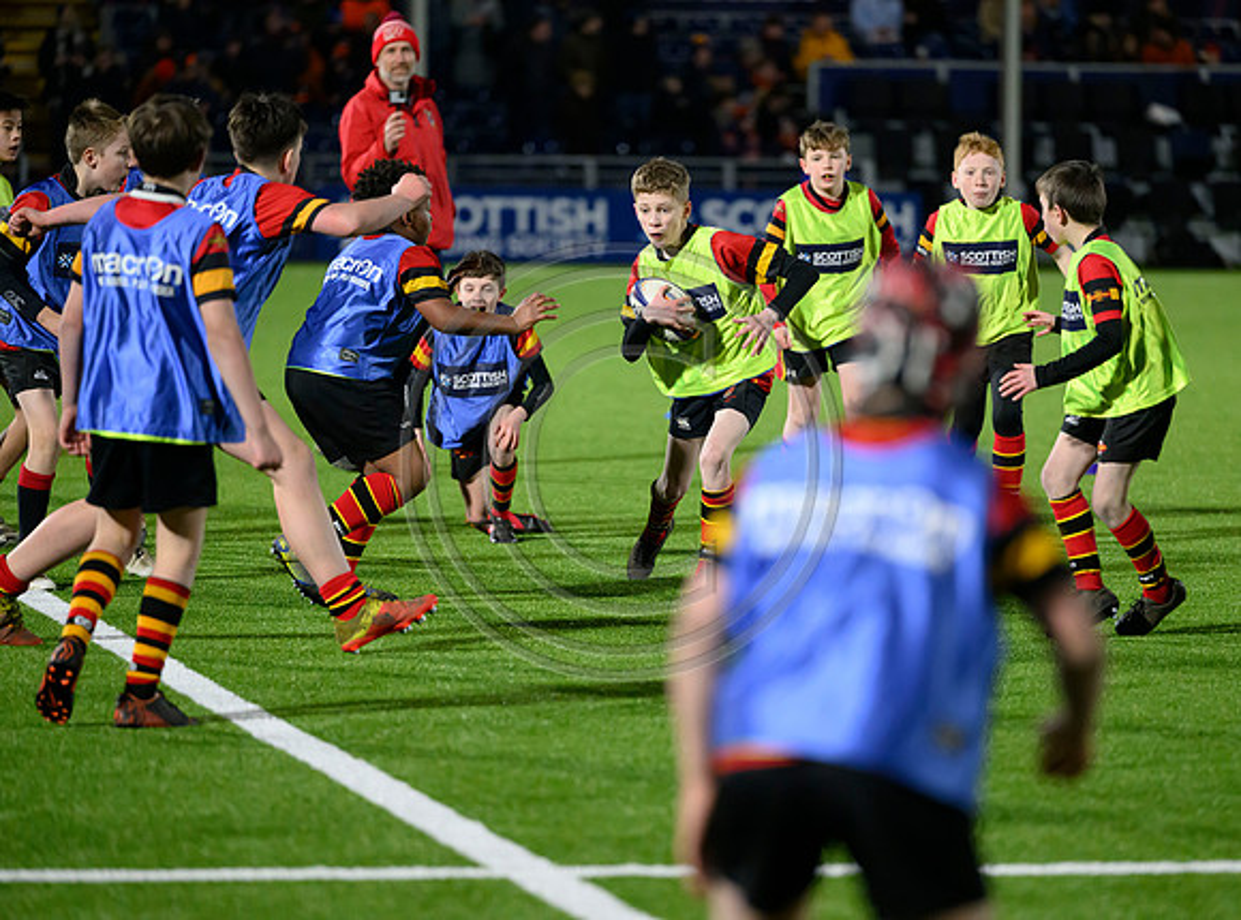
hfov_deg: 9.2
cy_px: 460
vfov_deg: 6.9
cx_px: 691
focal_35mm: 215
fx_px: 7672
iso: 6400
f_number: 3.2
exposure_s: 1/1600
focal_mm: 200
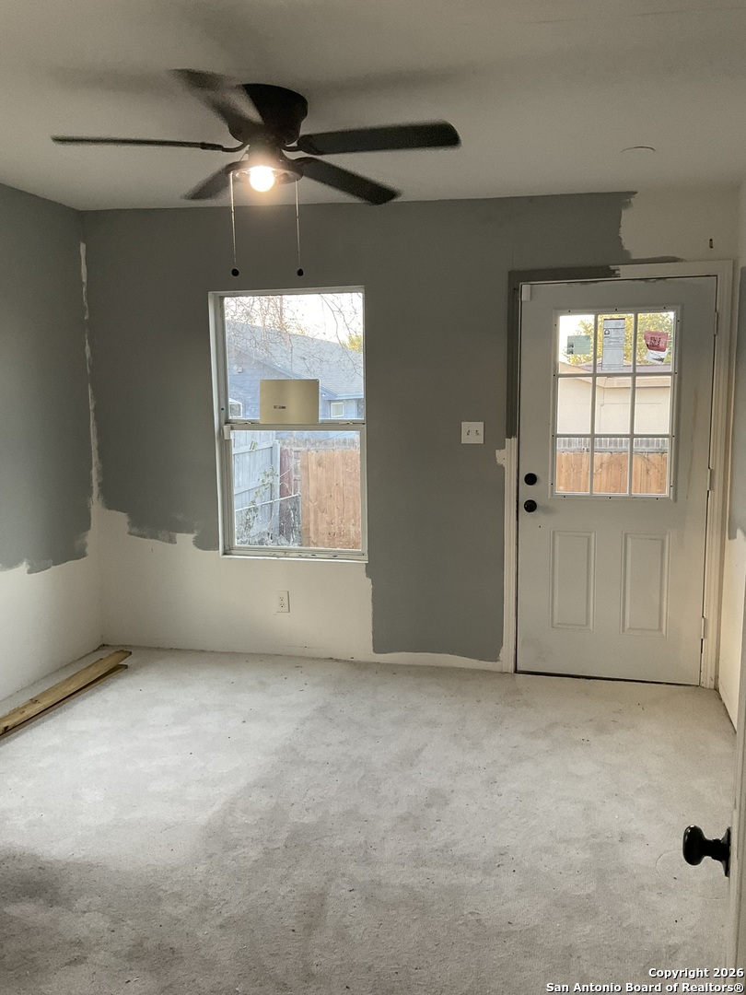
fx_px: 833
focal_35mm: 29
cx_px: 373
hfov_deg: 48.2
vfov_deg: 61.7
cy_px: 498
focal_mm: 3
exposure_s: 1/60
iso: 100
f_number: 1.8
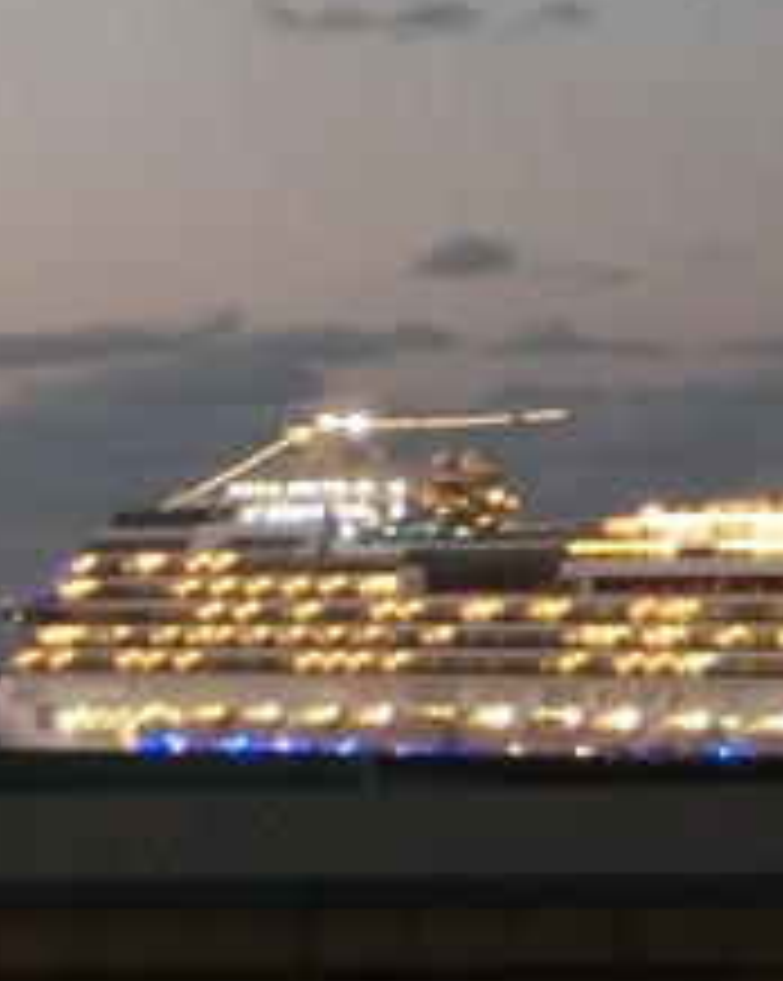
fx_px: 8151
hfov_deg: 5.5
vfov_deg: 6.9
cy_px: -76
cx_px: -248
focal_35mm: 281
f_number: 5
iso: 800
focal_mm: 15.16
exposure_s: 1/10
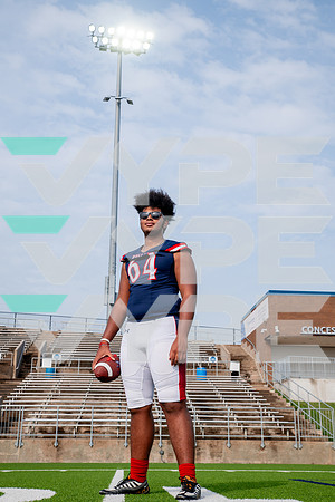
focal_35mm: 44
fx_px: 614
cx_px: 168
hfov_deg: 30.5
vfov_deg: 44.5
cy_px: 251
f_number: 7.1
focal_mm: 44
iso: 125
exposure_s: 1/320
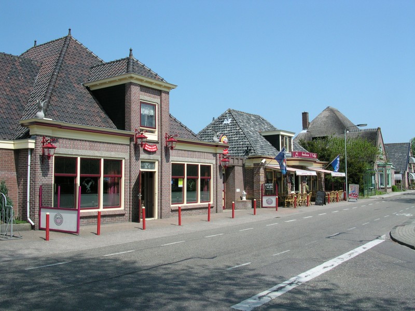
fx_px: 444
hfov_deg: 50.1
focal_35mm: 37
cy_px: 156
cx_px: 208
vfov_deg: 38.7
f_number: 4.5
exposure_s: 1/456
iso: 100
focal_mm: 5.6
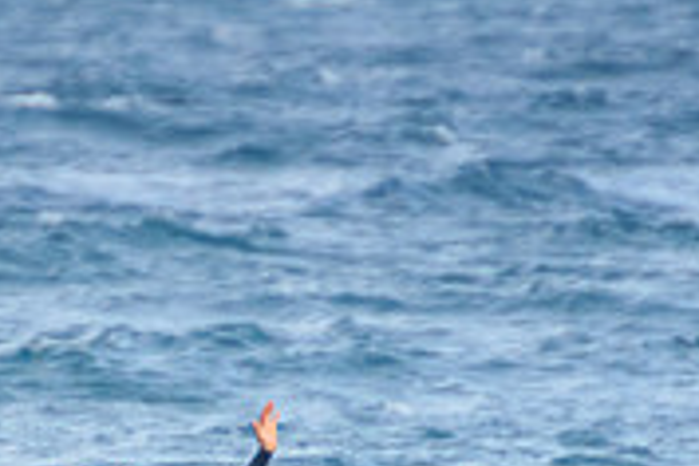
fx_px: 39199
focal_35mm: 2019
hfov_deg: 1.0
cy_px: 590
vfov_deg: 0.7
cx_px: 213
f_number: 5.6
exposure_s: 1/1600
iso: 900
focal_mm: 400
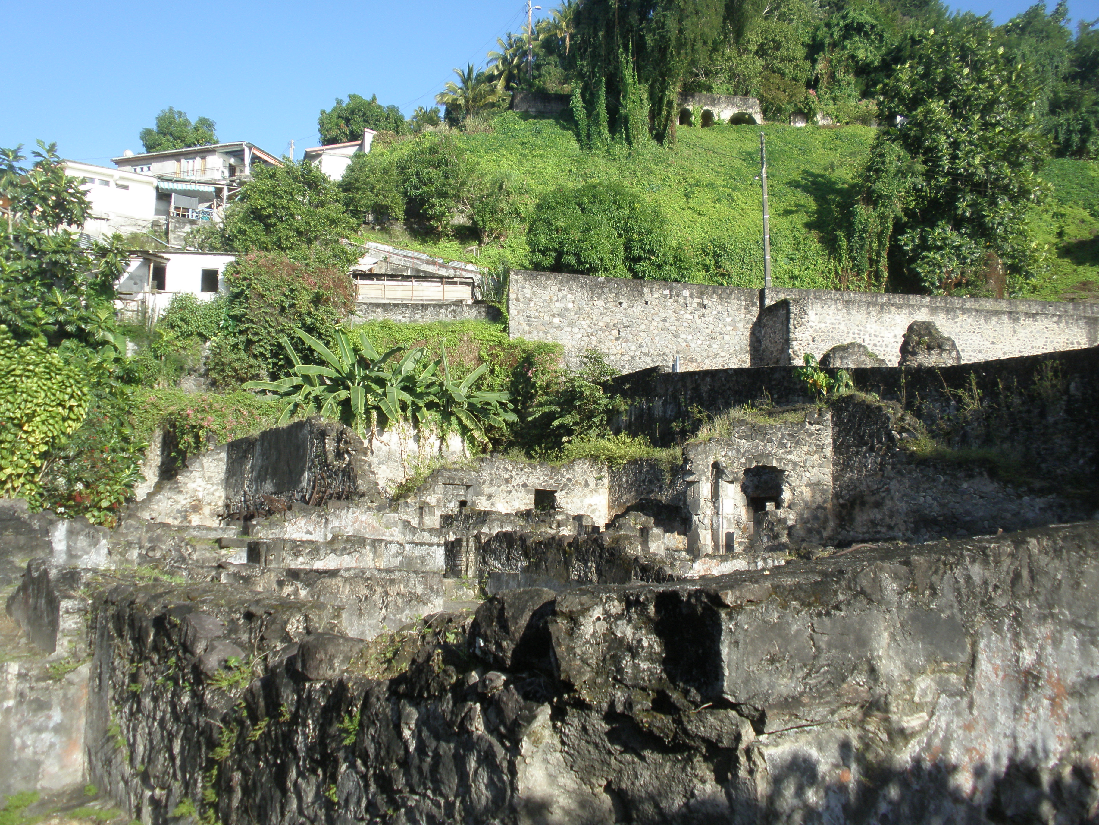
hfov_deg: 50.1
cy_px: 412
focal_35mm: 37
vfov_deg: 38.7
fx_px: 1175
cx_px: 550
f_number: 3.5
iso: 64
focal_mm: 6.6
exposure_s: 1/400
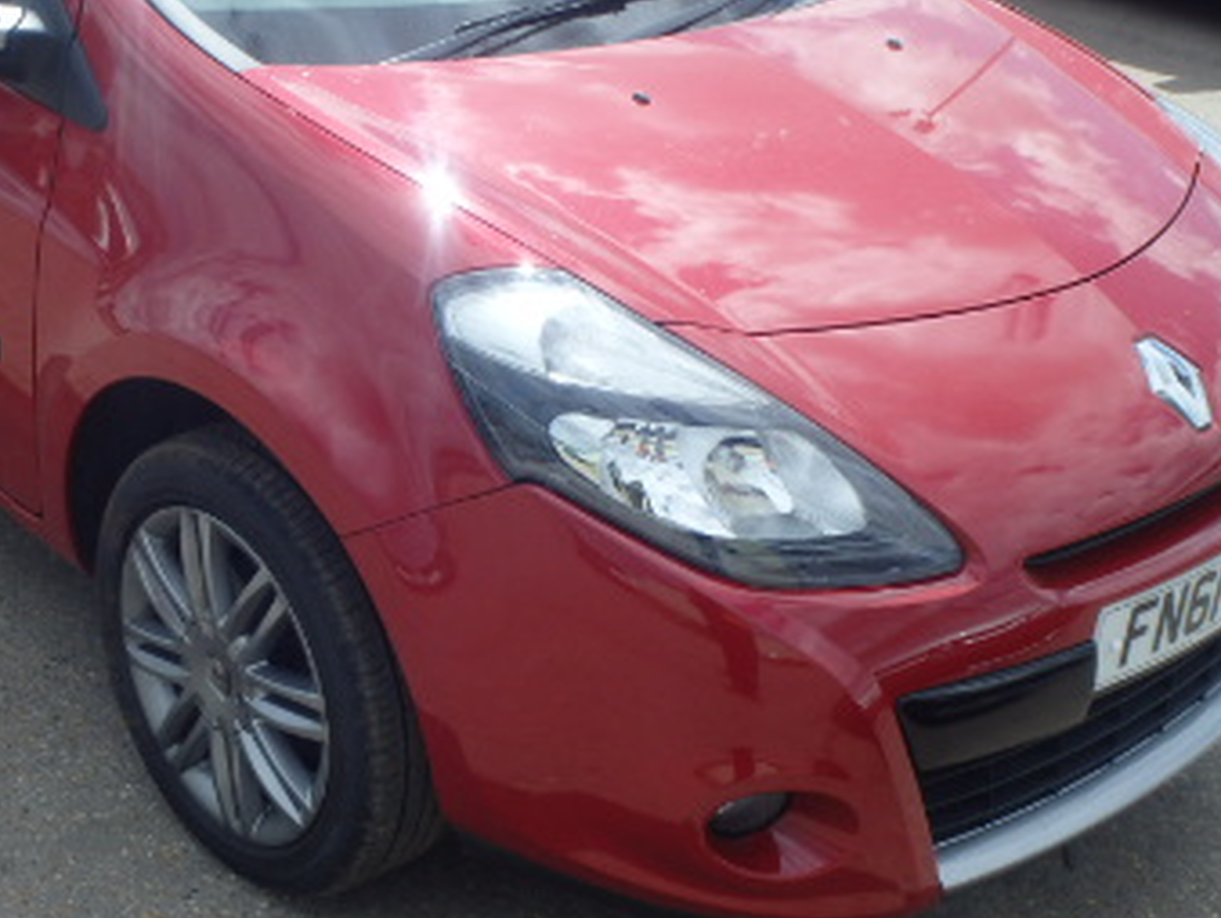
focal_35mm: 53
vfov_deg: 27.5
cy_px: 398
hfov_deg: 35.4
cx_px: 318
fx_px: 1871
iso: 125
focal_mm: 5
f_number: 11
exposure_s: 1/100
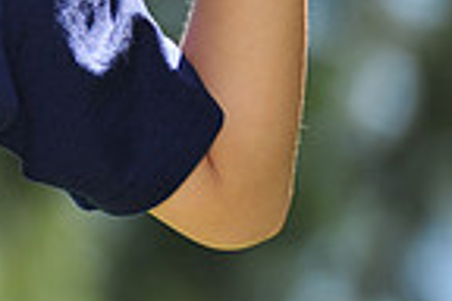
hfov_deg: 2.6
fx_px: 10094
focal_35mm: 804
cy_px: -100
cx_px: -392
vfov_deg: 1.7
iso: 200
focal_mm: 200
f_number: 4
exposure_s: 1/500
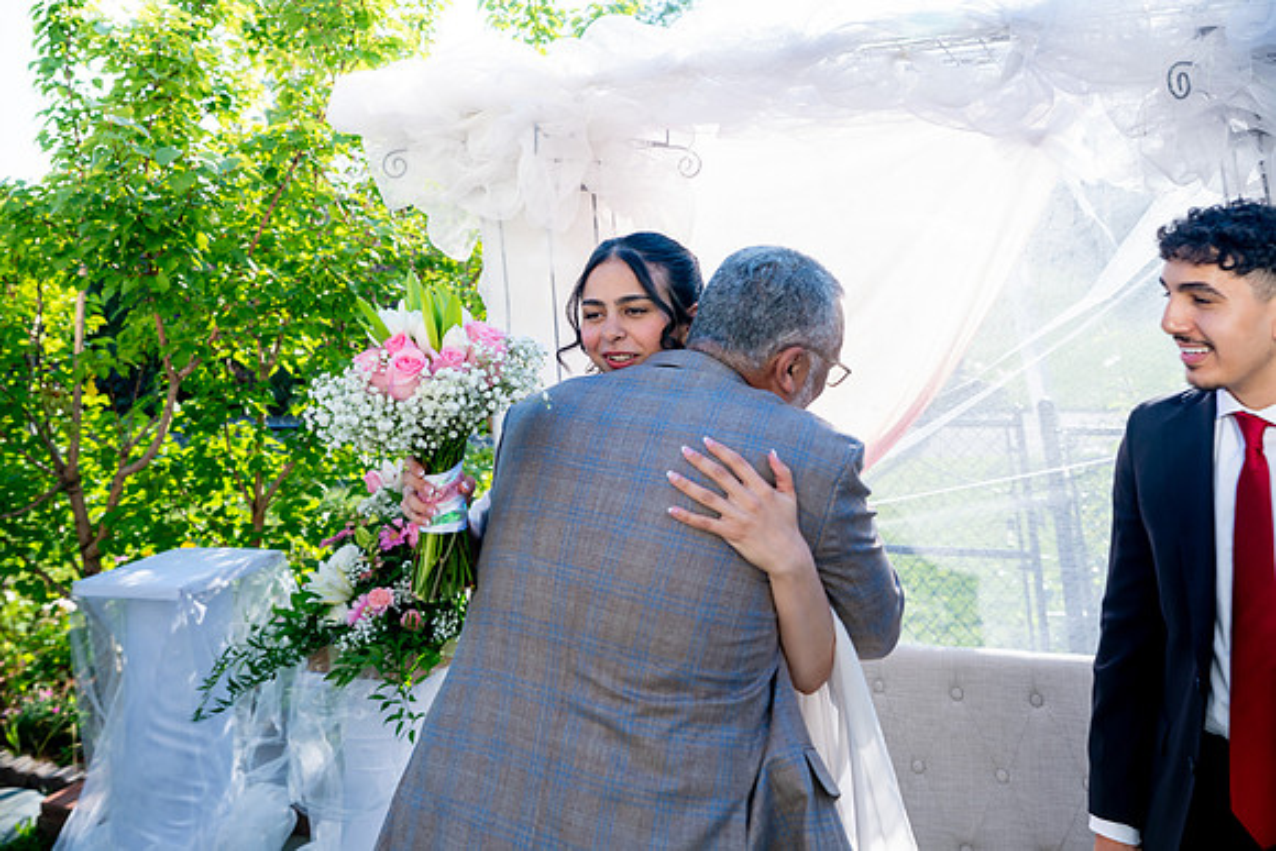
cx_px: 638
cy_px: 426
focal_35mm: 28
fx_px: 993
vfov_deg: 46.4
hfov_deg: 65.5
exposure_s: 1/500
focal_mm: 28
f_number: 3.5
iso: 200
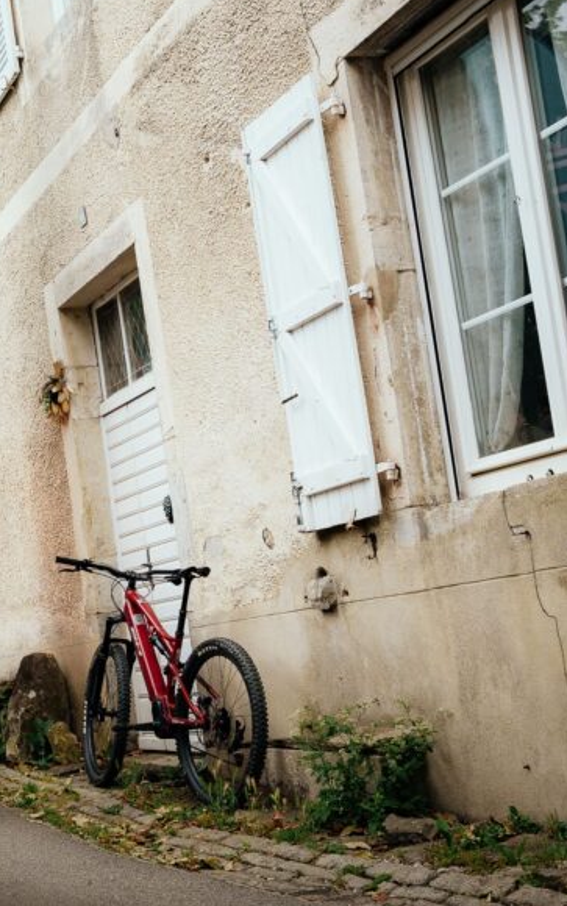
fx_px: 1457
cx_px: -154
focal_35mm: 59
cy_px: 531
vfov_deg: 34.4
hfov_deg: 20.3
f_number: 4.5
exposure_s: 1/2000
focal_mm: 31.9
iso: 640
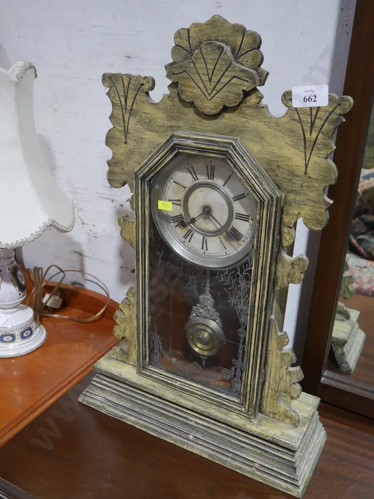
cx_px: 187
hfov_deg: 39.7
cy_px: 250
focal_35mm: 36
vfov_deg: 51.3
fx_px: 518
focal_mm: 18
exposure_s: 1/60
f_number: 4
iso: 640
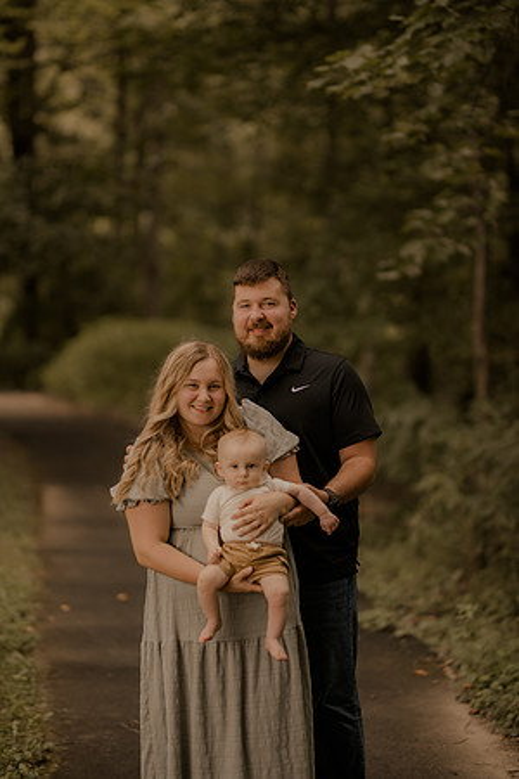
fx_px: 1838
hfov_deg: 16.1
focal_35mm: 85
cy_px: 390
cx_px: 260
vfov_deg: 23.9
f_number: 1.4
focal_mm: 85
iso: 160
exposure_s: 1/1250
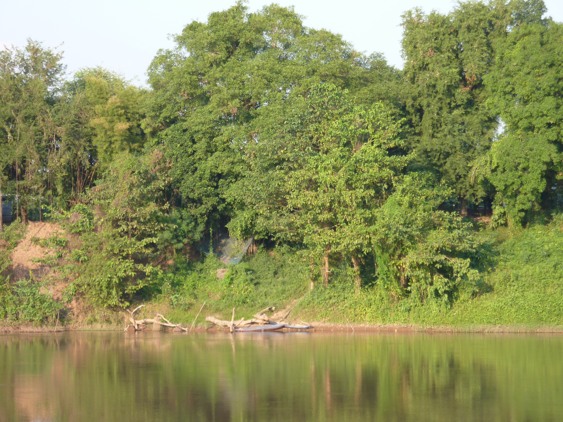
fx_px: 2228
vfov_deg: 10.8
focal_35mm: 137
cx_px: 282
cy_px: 211
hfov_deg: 14.4
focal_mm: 22.5
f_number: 4.5
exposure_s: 1/125
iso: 80
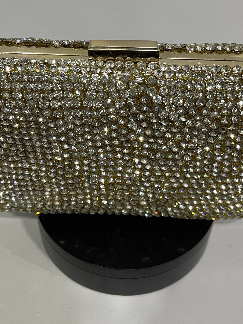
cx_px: 126
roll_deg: -2.0
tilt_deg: -40.1
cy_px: 111
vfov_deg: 44.2
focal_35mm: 42
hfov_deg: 34.3
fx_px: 393
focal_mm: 5.1
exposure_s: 1/50
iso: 125
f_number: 1.6
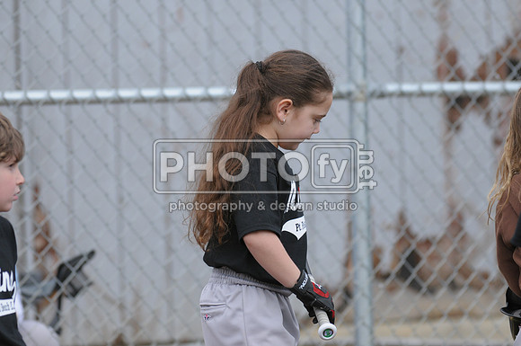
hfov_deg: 6.9
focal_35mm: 300
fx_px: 4336
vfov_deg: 4.6
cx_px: 260
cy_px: 173
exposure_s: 1/1600
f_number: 4
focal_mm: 200
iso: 400
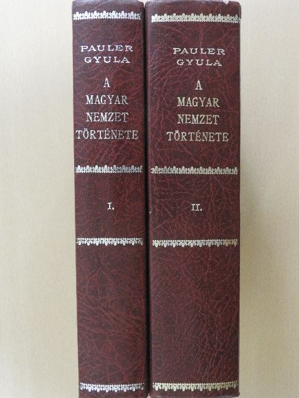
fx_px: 380
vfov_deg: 55.4
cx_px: 150
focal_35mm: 33
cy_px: 199
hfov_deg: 42.9
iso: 560
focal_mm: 5.9
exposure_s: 1/8
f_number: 4.5
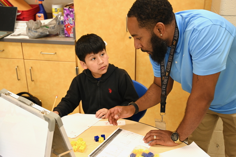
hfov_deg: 45.4
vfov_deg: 31.2
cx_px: 118
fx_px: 282
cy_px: 78
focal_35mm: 43
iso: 2200
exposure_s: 1/250
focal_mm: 43
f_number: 4
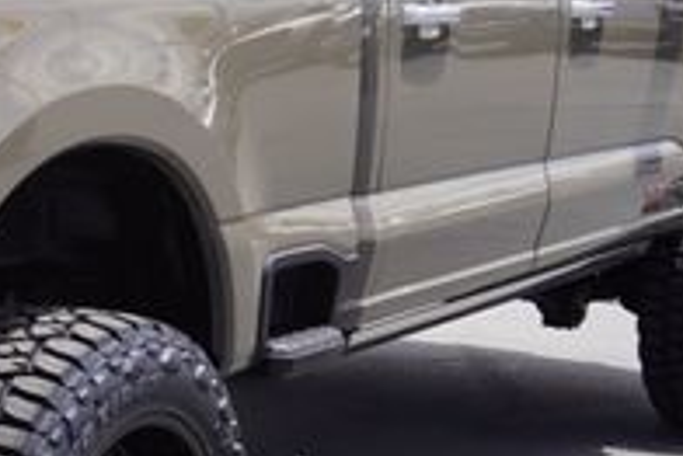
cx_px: -181
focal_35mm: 113
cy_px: 289
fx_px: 2138
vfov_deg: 12.2
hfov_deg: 17.2
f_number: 9
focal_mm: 23
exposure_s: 1/125
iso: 100
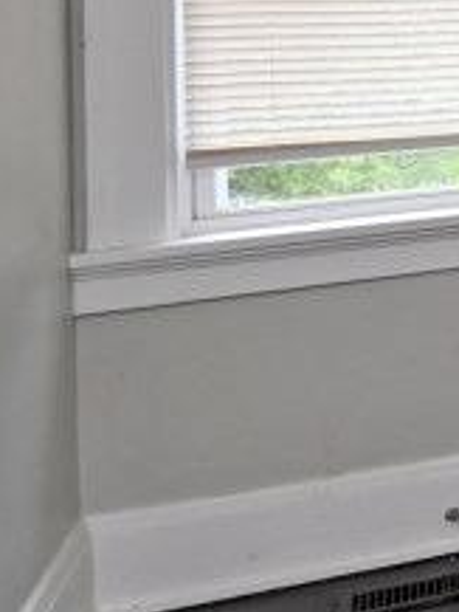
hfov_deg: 9.2
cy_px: -113
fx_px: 1643
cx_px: 1650
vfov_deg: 19.9
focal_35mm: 93
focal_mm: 14
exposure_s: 1/60
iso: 200
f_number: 4
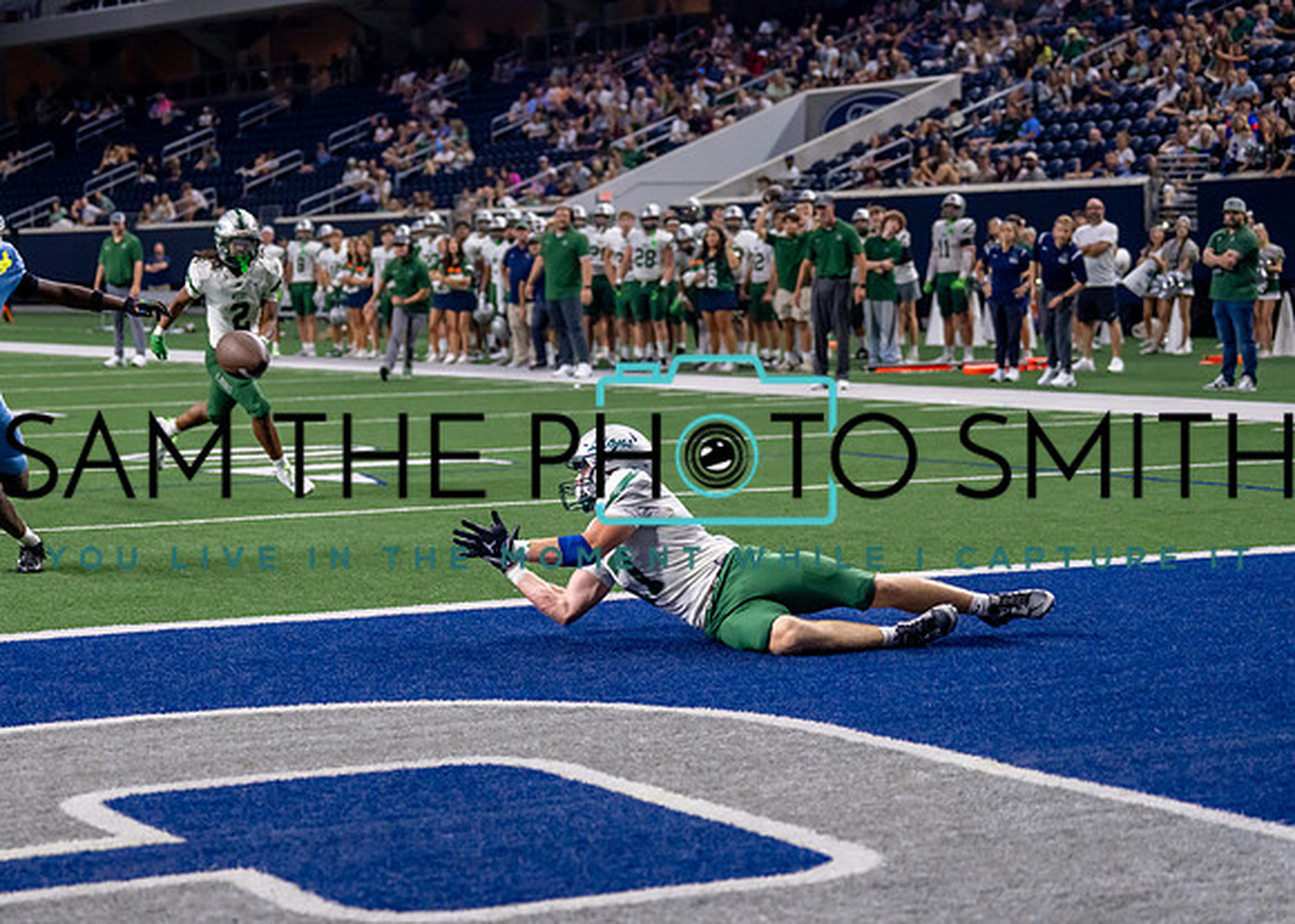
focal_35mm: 90
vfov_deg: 15.8
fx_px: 3326
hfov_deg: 22.0
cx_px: 544
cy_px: 441
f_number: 2.8
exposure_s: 1/1000
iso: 2000
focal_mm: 70
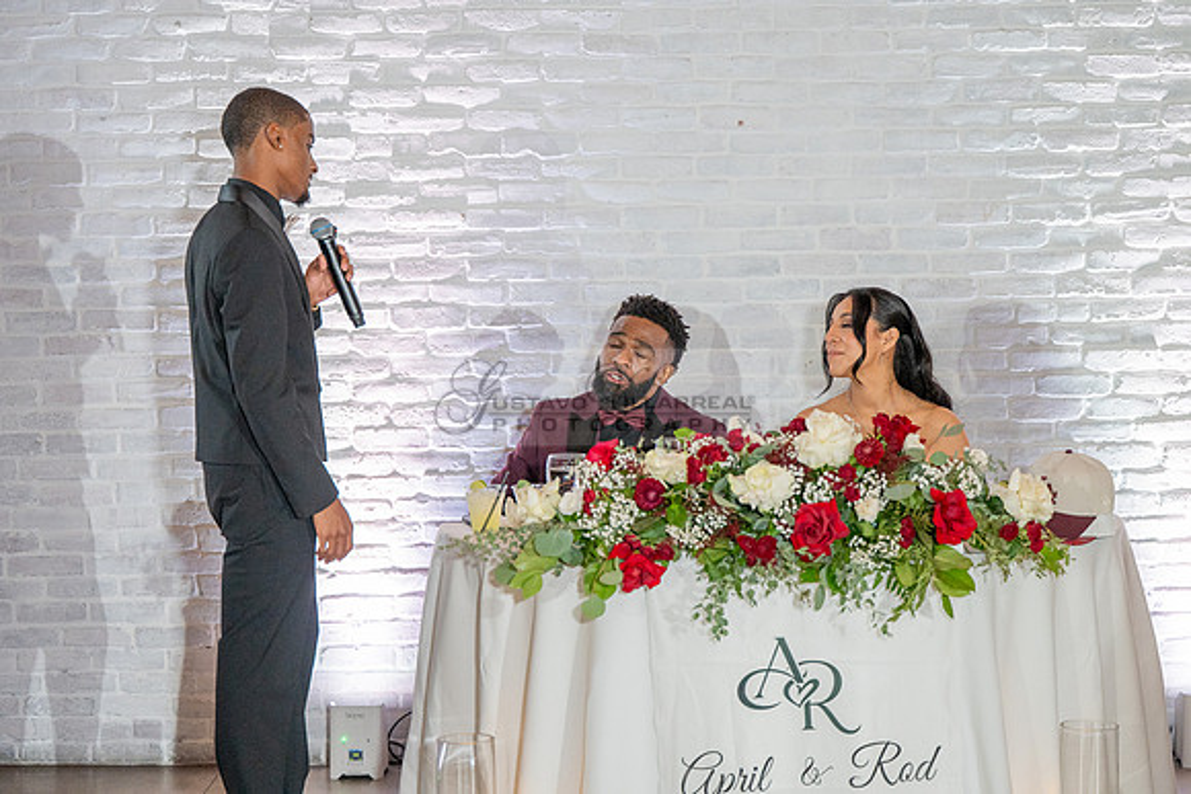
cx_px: 596
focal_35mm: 80
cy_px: 397
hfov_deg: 25.4
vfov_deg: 17.1
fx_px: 2647
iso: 1600
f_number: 2.8
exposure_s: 1/320
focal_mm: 80
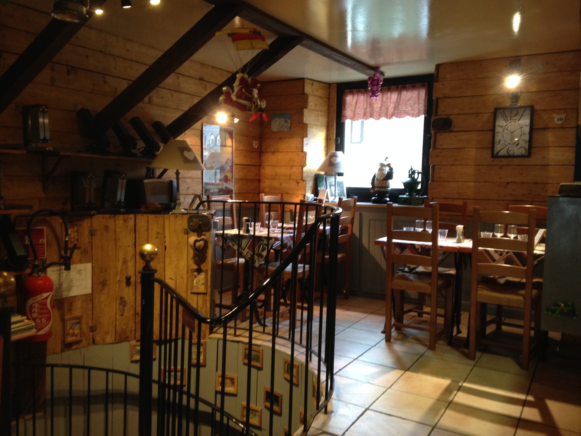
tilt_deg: -3.0
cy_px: 218
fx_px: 554
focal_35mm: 33
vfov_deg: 42.9
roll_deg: -0.5
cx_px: 290
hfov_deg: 55.4
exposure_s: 1/20
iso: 125
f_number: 2.4
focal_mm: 4.12
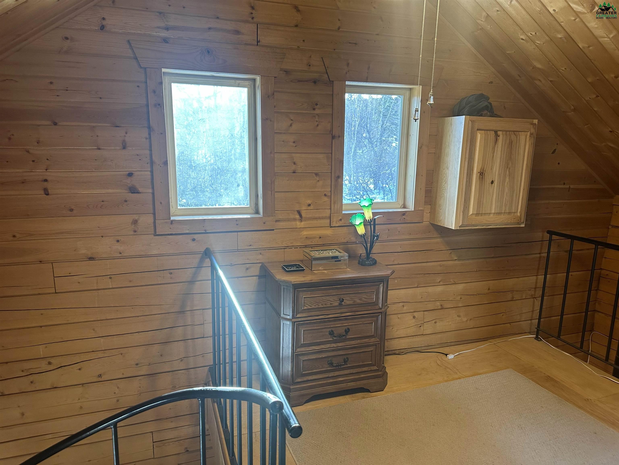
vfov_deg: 56.8
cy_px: 232
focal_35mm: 24
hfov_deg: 71.6
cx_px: 310
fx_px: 429
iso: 160
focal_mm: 6.86
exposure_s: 1/120
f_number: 1.78
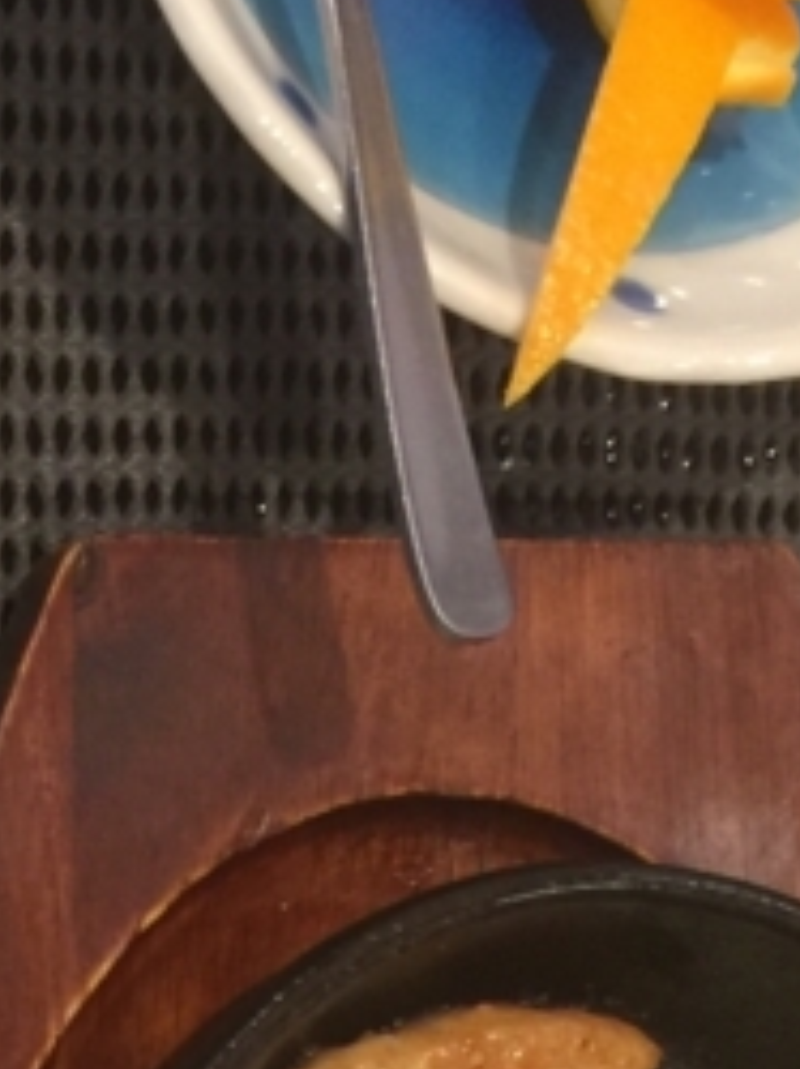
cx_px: -543
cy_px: 1240
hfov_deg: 11.7
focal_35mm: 119
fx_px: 3673
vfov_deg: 16.0
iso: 50
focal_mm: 4.15
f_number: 2.2
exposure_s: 1/15
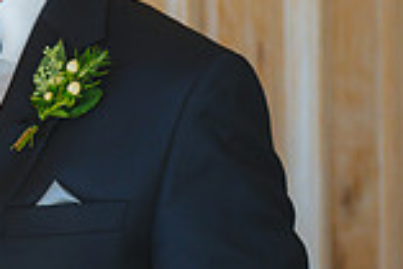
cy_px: 164
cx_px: -246
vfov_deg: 5.3
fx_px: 2924
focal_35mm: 261
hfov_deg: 7.7
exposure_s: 1/400
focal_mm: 70
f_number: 2.8
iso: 1250
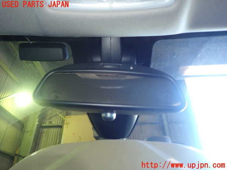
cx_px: 114
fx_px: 164
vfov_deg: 54.9
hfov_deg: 69.4
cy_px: 85
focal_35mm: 25
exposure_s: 1/30
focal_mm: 4.5
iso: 200
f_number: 2
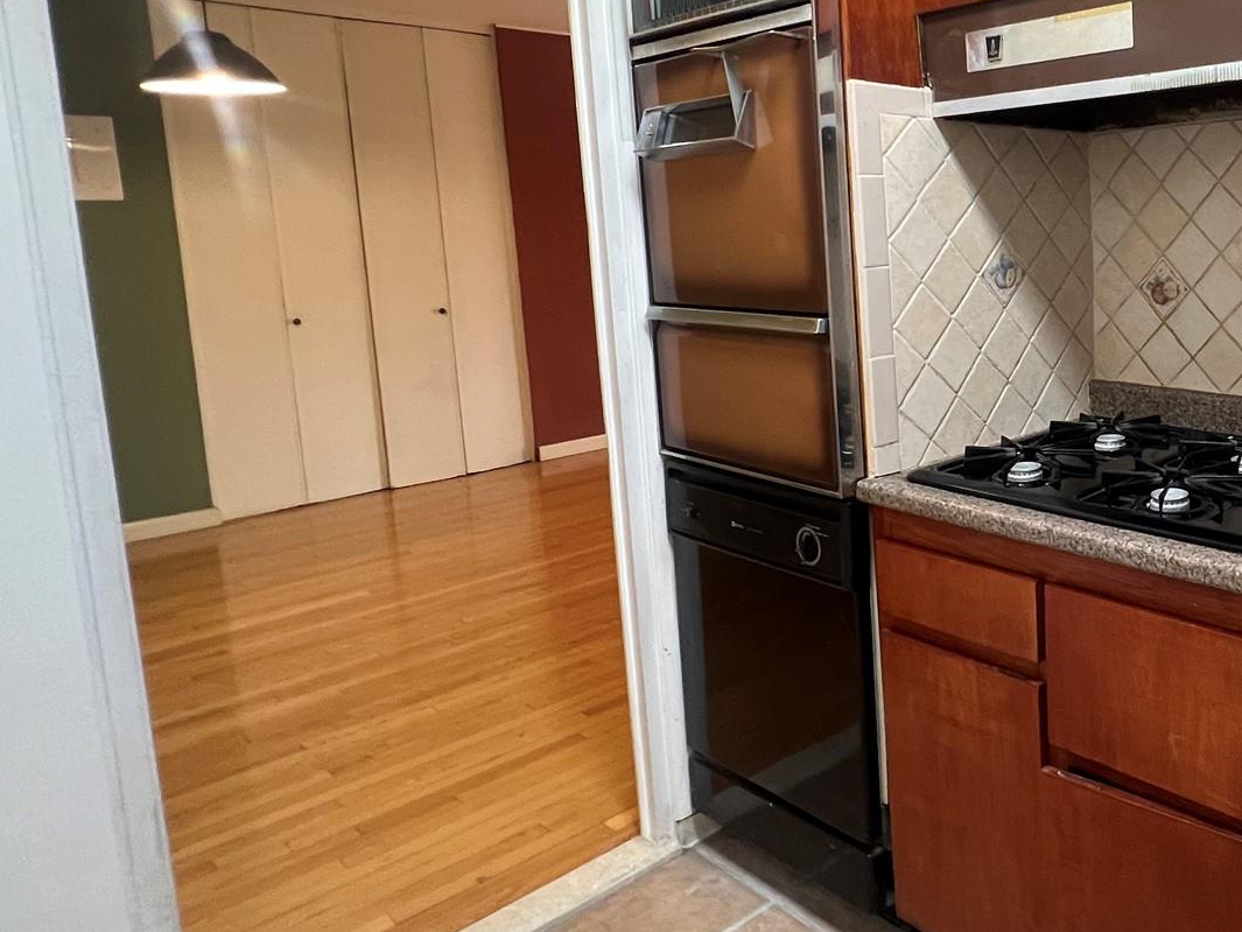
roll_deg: +1.5
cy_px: 322
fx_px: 897
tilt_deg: -6.0
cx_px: 1149
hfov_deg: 57.9
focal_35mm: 25
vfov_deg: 53.9
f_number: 1.8
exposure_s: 1/60
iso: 250
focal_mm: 1.57
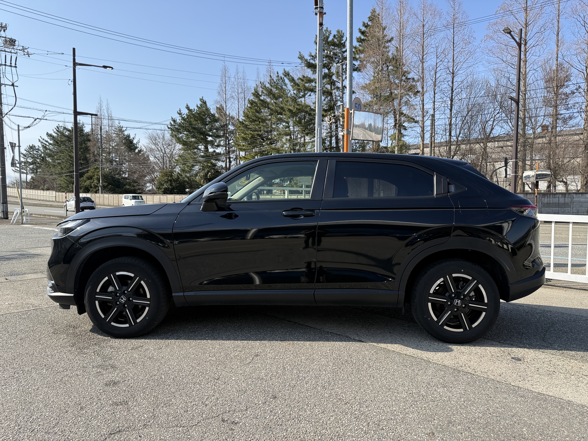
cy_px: 220
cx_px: 294
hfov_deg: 71.6
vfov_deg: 56.8
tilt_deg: -2.7
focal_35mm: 24
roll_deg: -0.4
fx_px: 408
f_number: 1.78
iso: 80
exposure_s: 1/2525
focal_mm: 6.76
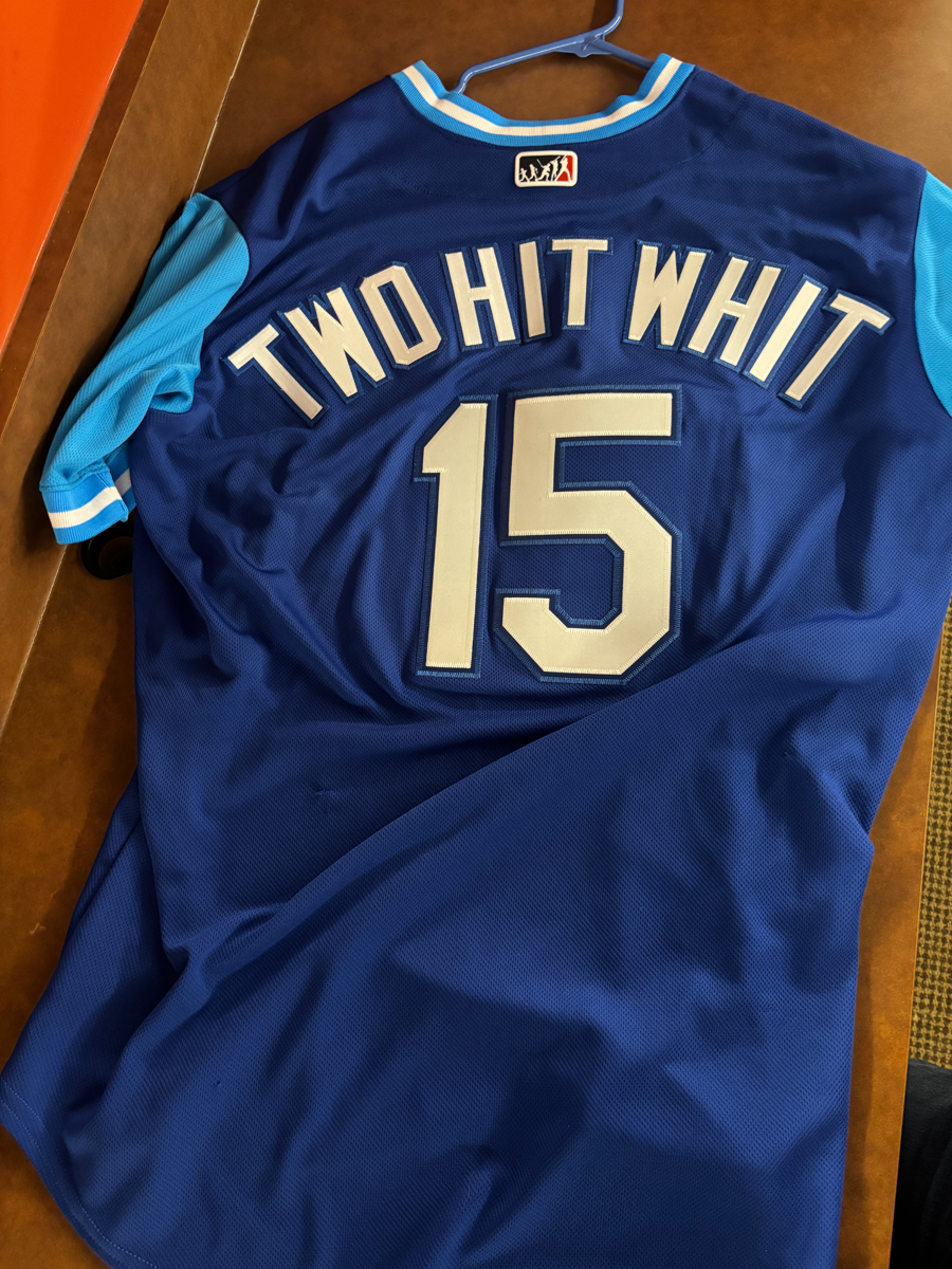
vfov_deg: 67.3
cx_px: 476
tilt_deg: -73.4
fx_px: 953
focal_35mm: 26
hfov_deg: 53.1
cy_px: 634
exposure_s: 1/30
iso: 640
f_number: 1.6
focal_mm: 5.96
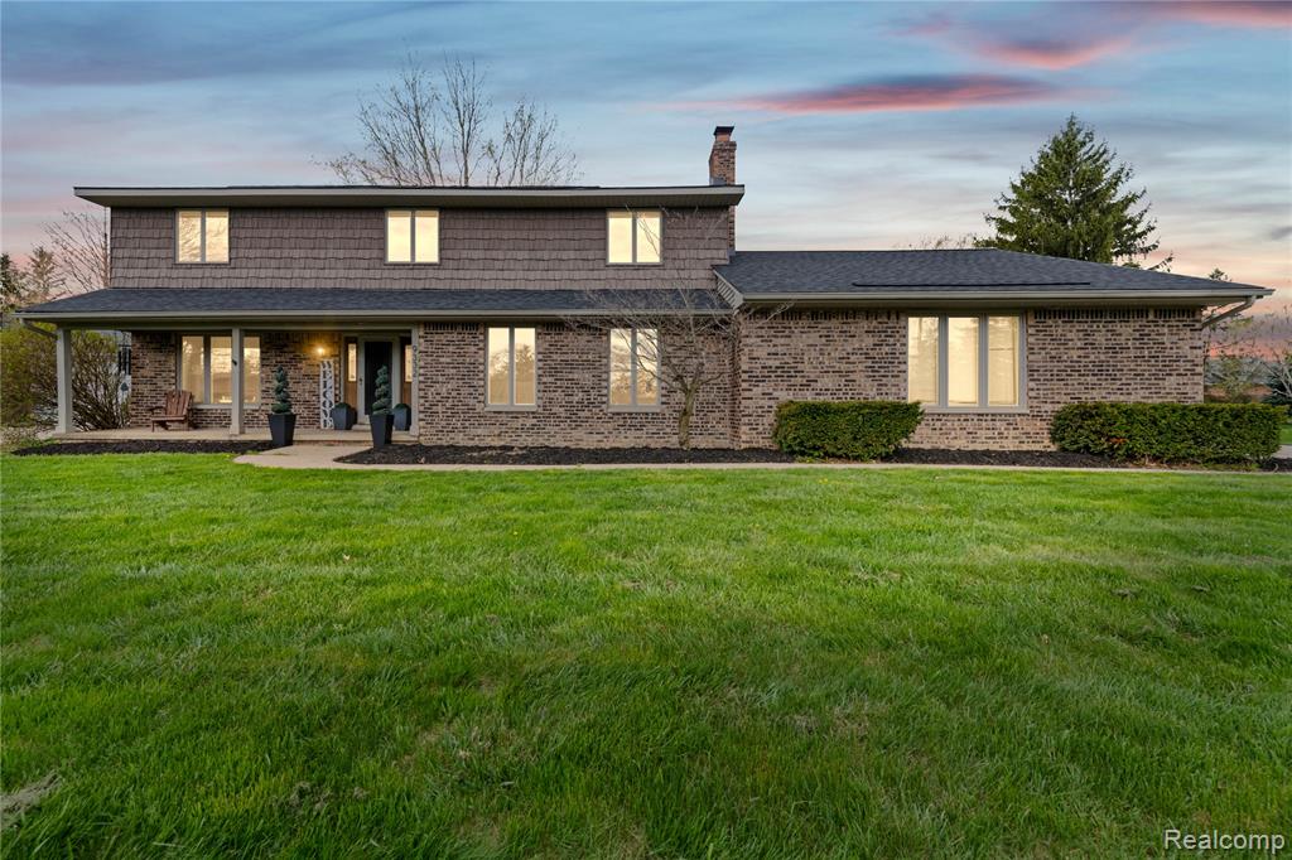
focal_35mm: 14
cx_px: 646
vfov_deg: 81.2
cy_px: 430
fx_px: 502
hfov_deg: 104.3
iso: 400
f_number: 10
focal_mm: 14
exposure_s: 1/125
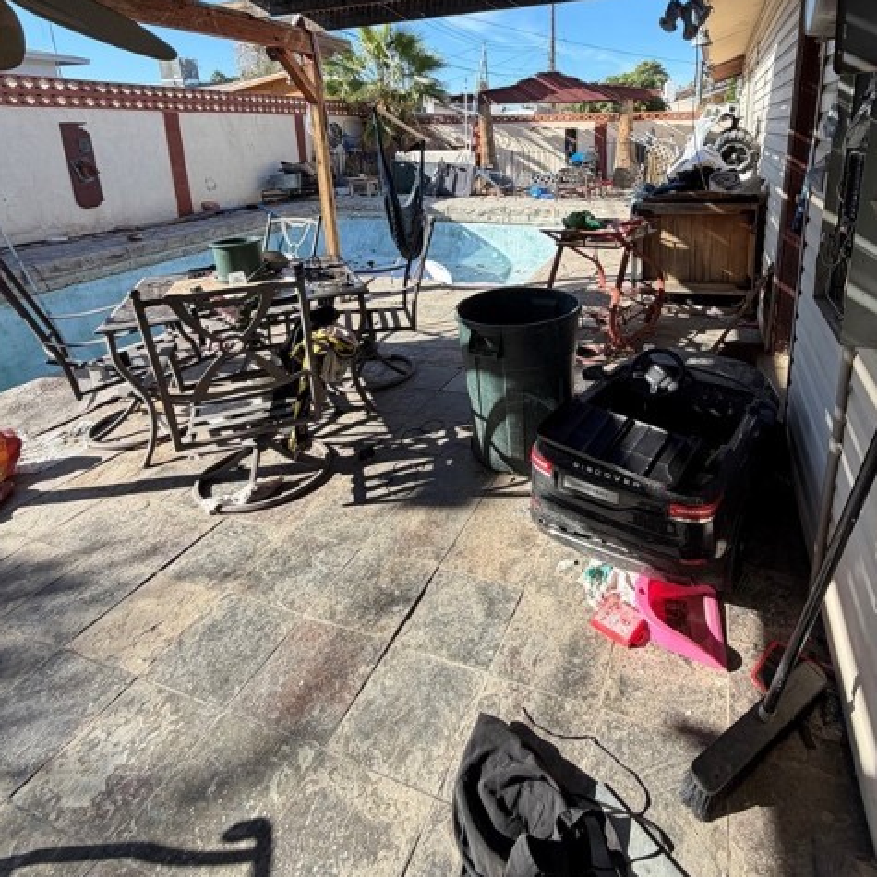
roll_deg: +1.5
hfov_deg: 74.0
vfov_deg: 72.2
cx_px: 524
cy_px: 279
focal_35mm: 20
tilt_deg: -14.4
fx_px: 573
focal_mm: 2.22
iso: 40
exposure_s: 1/574
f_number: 2.2
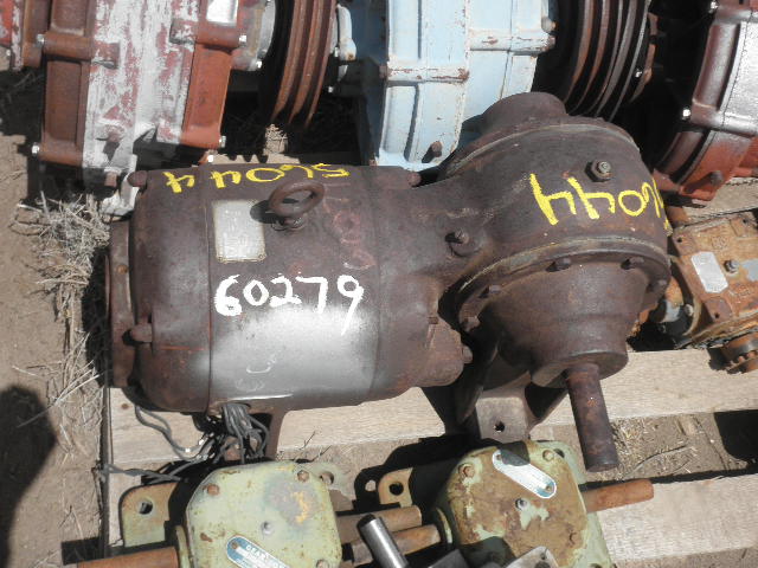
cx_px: 379
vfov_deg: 32.9
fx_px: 963
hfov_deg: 42.9
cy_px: 284
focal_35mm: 44
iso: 64
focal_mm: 7.9
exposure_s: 1/125
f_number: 9.6
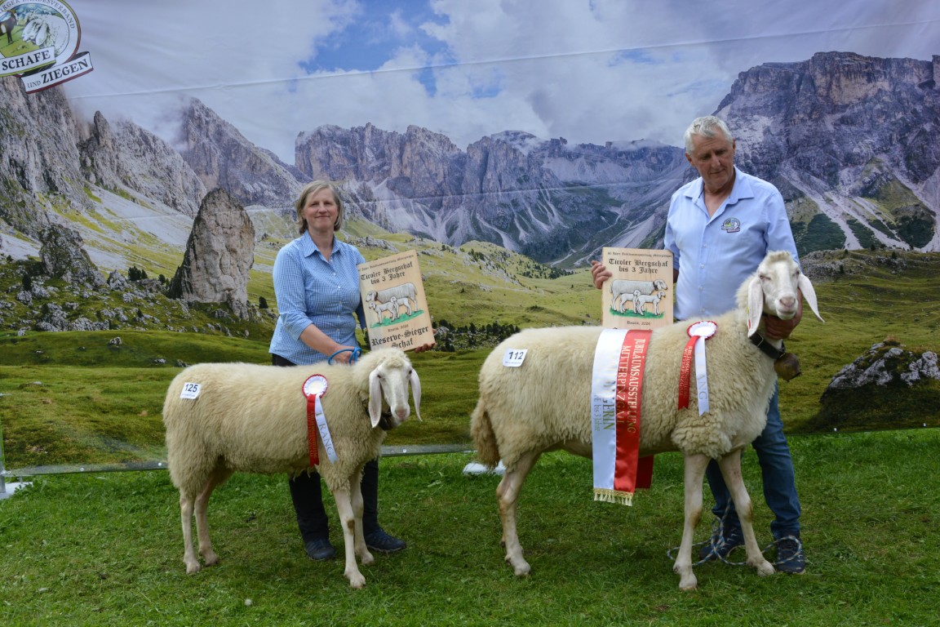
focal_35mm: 39
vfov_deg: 34.2
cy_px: 314
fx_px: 1018
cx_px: 470
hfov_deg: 49.6
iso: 200
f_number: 8
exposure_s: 1/250
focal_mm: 26
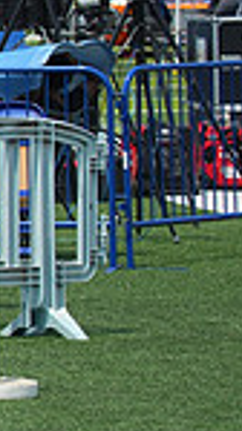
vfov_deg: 4.6
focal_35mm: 466
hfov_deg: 2.6
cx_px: -573
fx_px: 5334
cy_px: 134
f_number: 5.6
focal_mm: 115
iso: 400
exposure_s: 1/2500
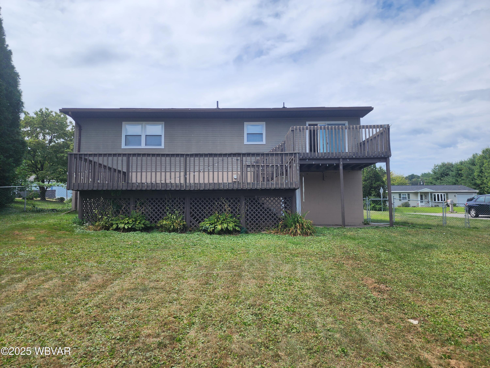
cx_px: 245
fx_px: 326
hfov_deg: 73.9
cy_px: 184
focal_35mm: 23
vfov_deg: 58.9
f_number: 1.8
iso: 12
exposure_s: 1/1472
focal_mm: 6.4
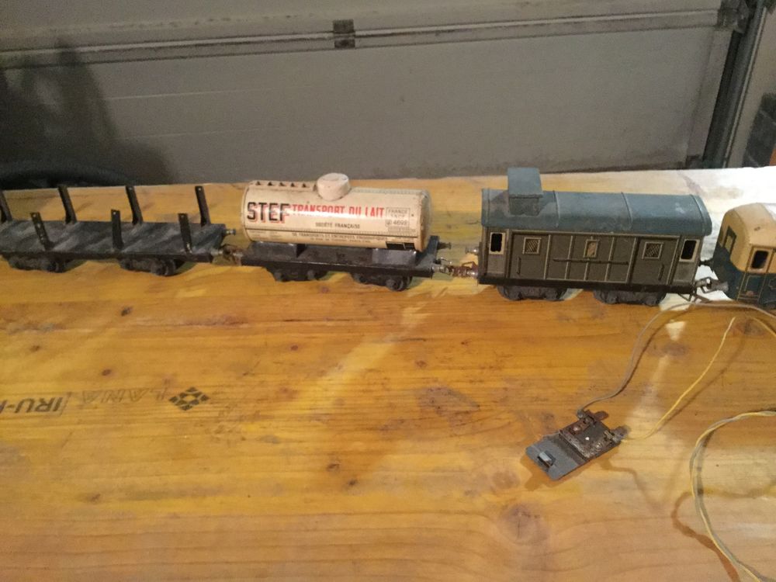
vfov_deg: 45.4
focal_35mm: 31
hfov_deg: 58.4
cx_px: 388
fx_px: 695
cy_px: 291
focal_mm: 3.3
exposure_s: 1/17
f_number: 2.4
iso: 640
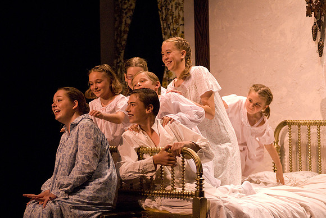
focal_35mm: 174
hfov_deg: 11.8
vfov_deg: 7.9
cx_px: 163
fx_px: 1577
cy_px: 109
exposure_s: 1/160
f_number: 2.8
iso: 1600
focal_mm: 116
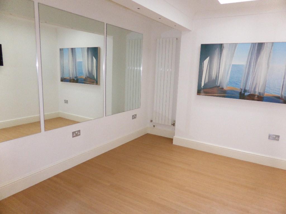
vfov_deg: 56.8
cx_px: 143
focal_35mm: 24
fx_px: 198
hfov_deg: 71.6
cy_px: 107
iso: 640
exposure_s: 1/60
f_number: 3.3
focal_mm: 4.3
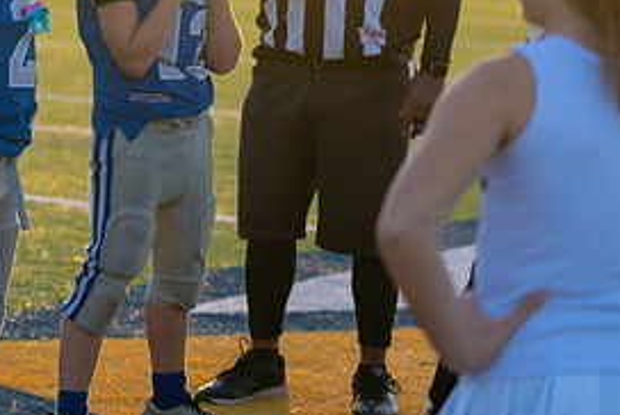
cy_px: 15
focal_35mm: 149
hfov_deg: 13.6
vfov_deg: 9.2
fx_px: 2569
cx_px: 21
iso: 200
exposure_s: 1/1000
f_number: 2.8
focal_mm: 70
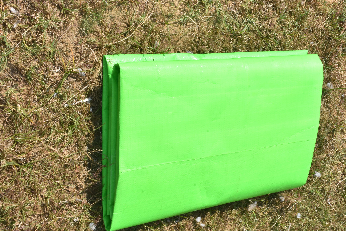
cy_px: 136
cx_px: 209
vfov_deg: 22.6
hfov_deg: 33.3
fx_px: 577
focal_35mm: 60
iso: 400
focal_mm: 30
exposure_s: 1/125
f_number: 22
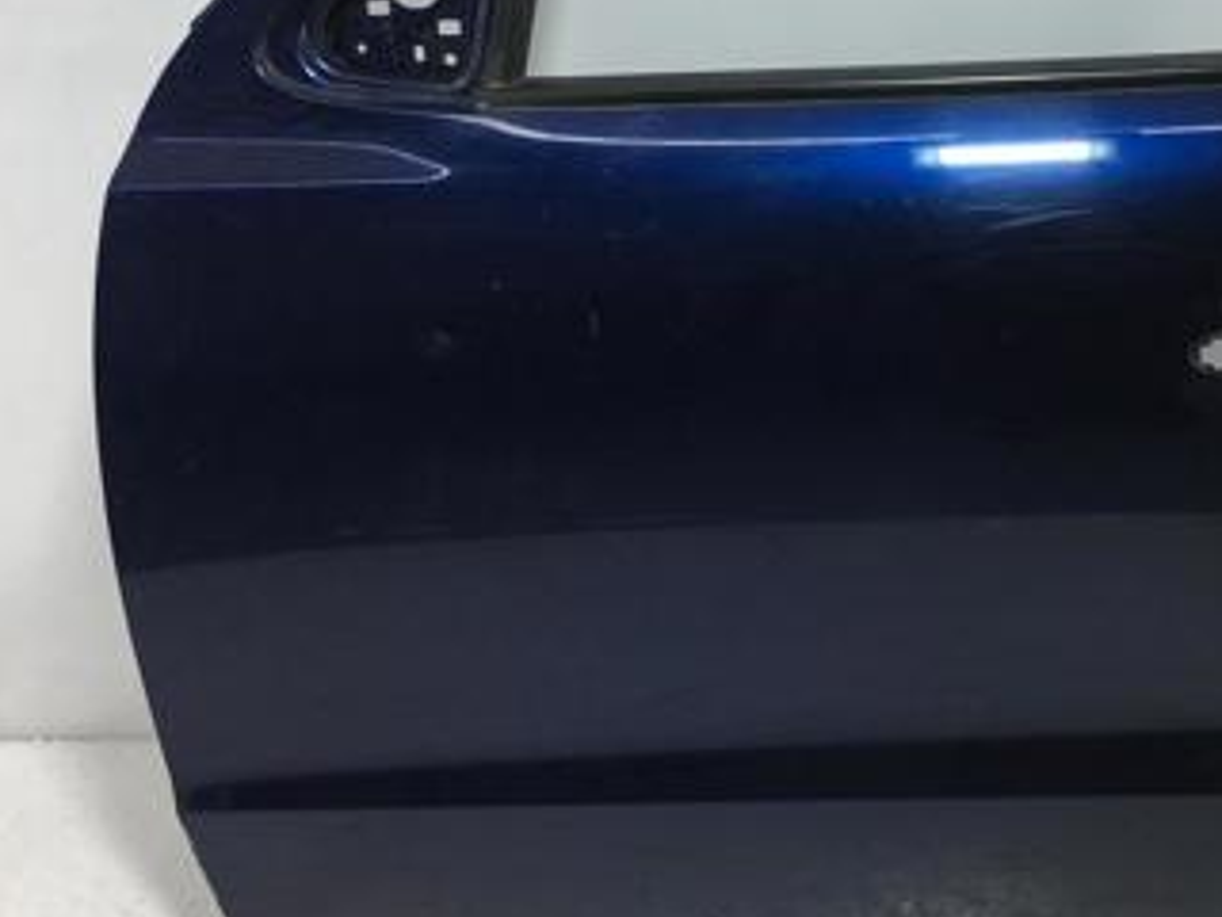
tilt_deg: -21.7
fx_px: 2047
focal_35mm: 58
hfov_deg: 32.5
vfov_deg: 24.7
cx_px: 939
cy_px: 138
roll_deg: +0.9
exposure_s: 1/165
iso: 25
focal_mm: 4.15
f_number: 2.2
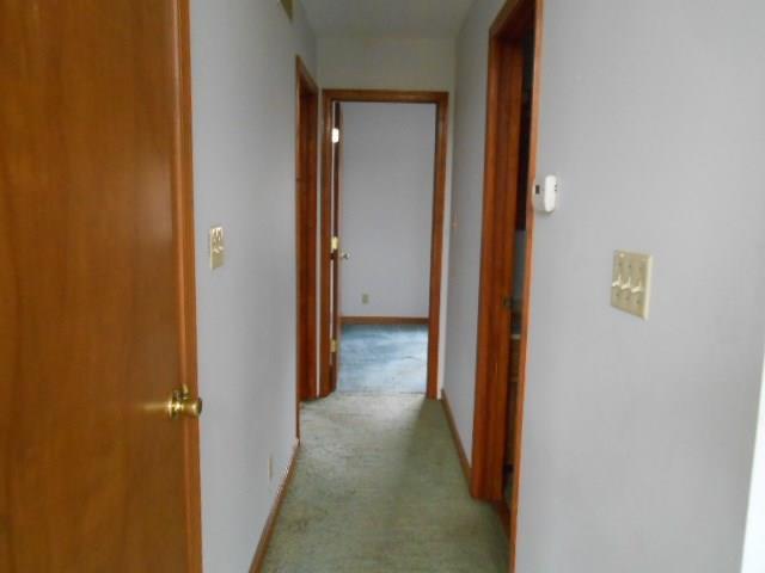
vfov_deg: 53.1
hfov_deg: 67.3
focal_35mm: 26
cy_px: 286
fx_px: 575
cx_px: 382
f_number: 3.5
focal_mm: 4.6
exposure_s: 1/40
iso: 800
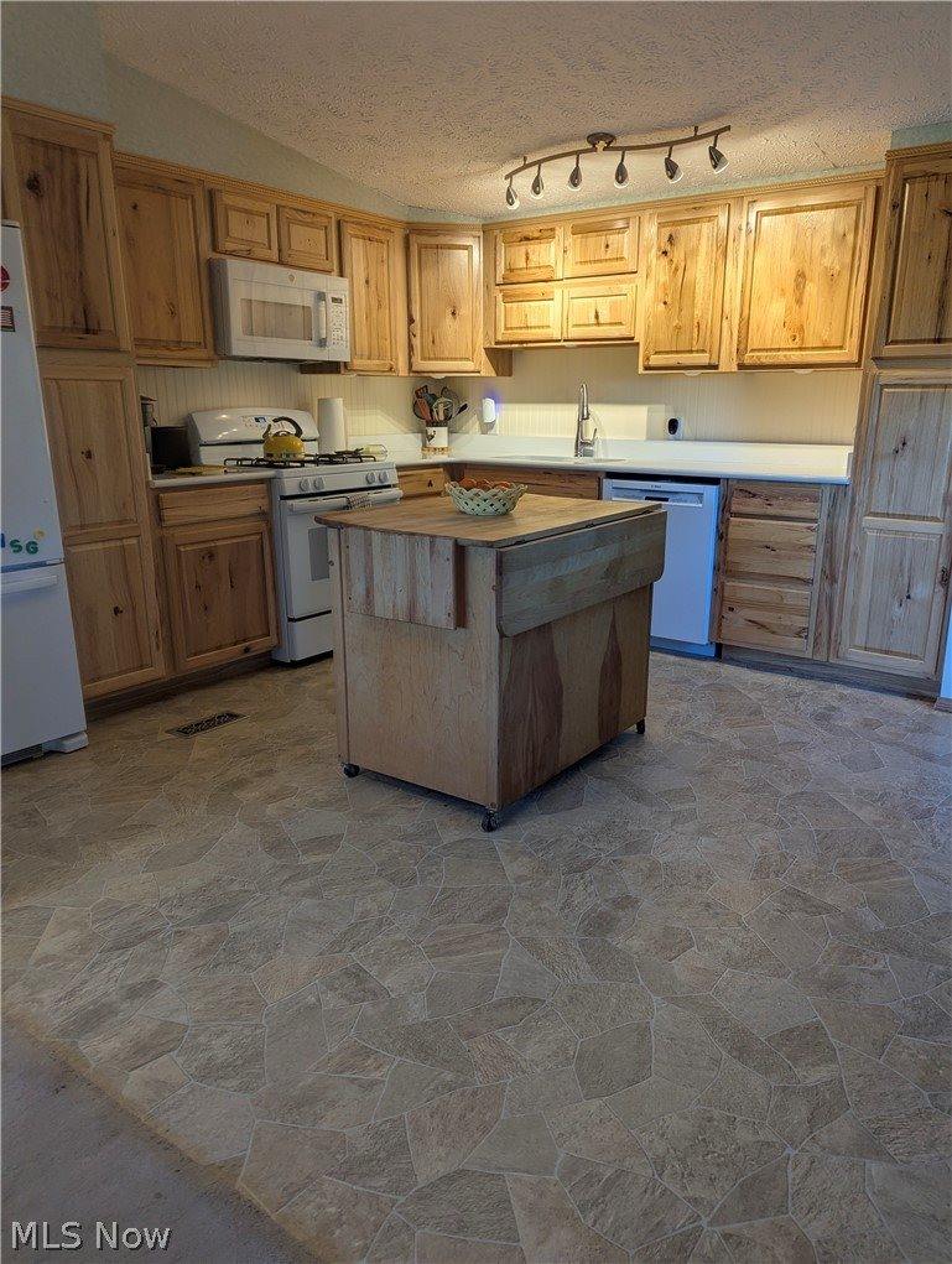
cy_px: 632
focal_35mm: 24
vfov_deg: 71.5
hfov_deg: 56.9
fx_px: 878
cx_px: 476
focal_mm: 6.81
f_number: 1.85
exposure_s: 1/60
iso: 73
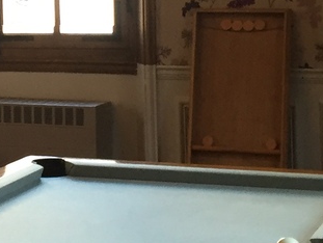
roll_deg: +2.0
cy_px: -19
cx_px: -130
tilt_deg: -1.3
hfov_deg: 12.7
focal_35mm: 149
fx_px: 1392
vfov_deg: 9.9
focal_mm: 4.15
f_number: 2.2
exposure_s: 1/33
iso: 125
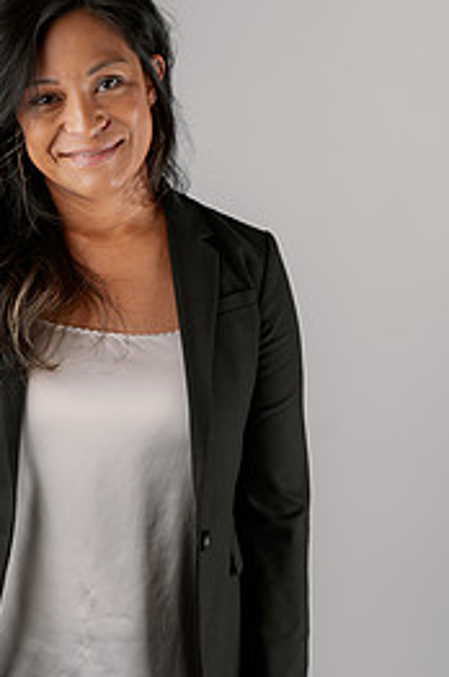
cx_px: 125
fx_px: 1613
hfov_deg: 15.8
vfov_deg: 23.7
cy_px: 359
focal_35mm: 86
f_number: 5
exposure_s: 1/200
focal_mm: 50
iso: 100
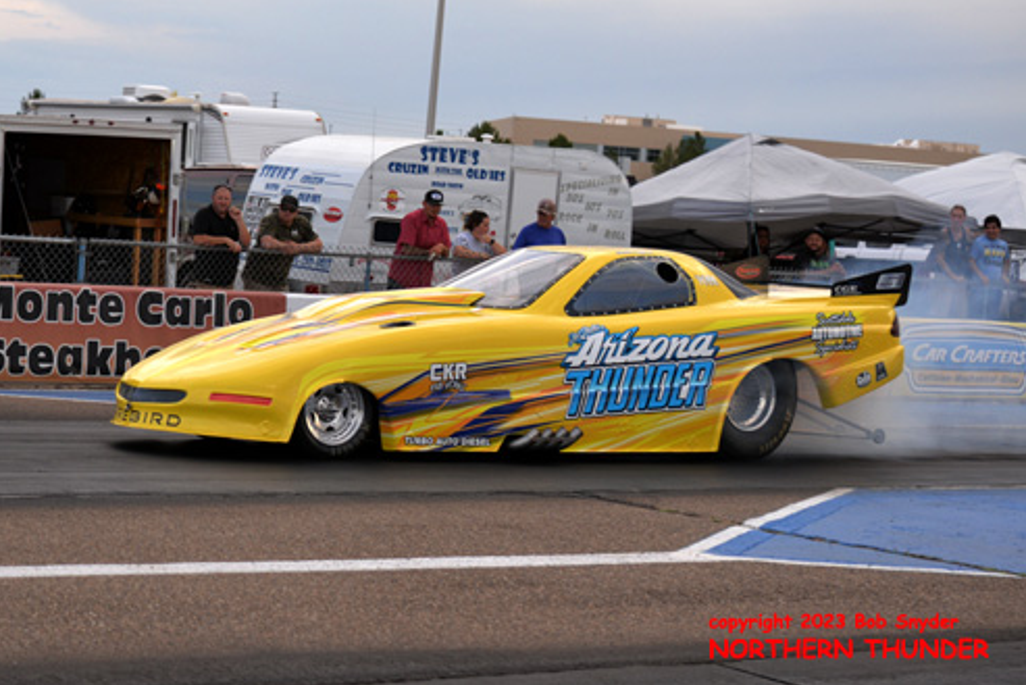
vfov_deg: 19.2
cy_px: 344
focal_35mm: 71
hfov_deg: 28.4
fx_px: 2024
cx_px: 514
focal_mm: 70
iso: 800
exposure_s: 1/1000
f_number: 4.5
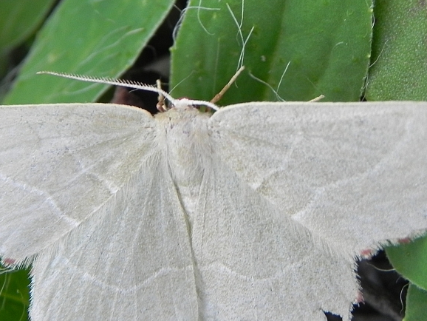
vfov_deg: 8.0
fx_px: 2295
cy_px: 214
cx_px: 146
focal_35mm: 186
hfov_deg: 10.6
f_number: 4
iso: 160
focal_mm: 18.8
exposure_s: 1/104
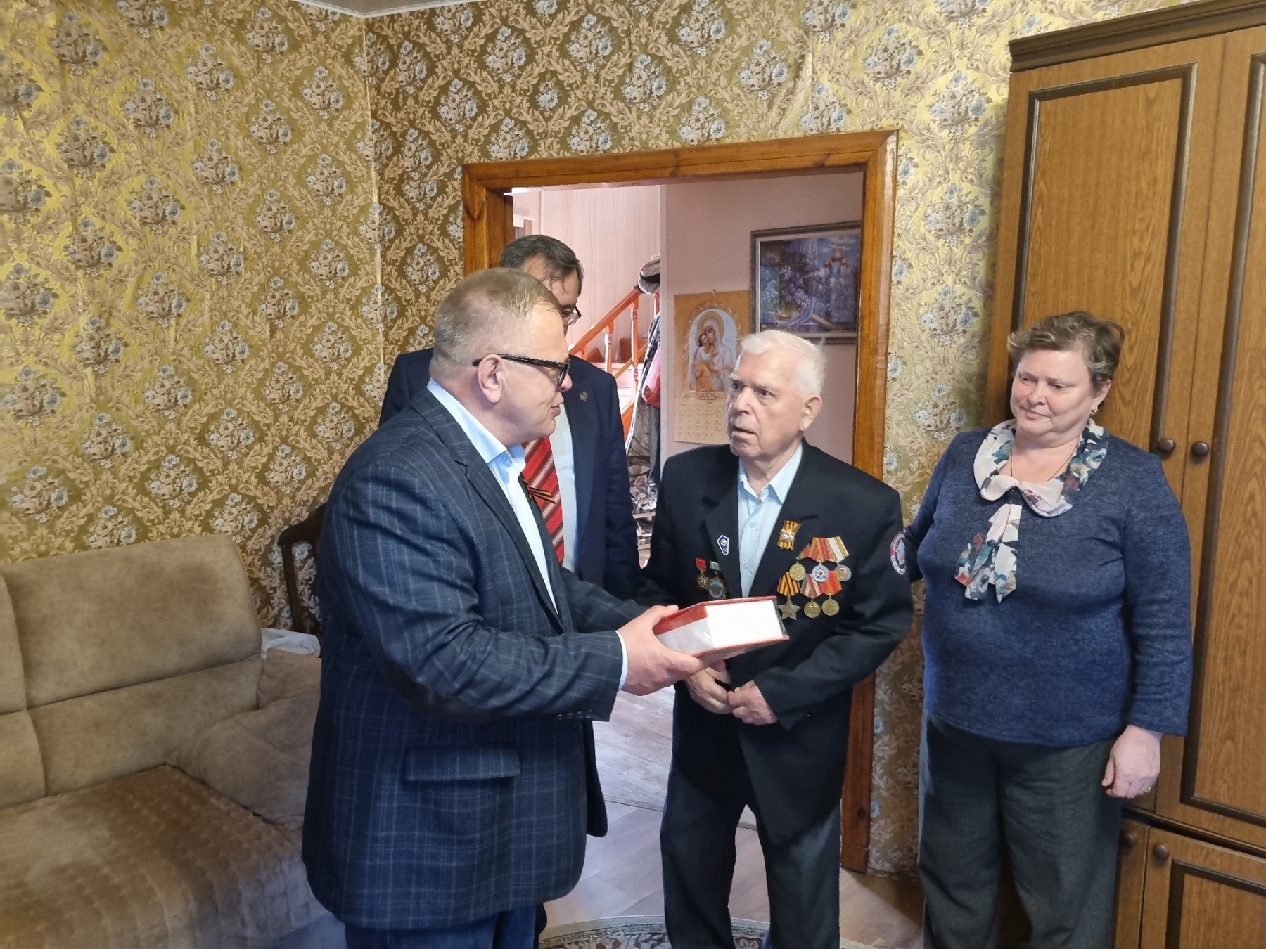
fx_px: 951
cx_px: 633
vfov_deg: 53.1
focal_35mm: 26
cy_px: 474
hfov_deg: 67.3
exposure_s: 1/50
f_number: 1.8
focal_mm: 5.4
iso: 800
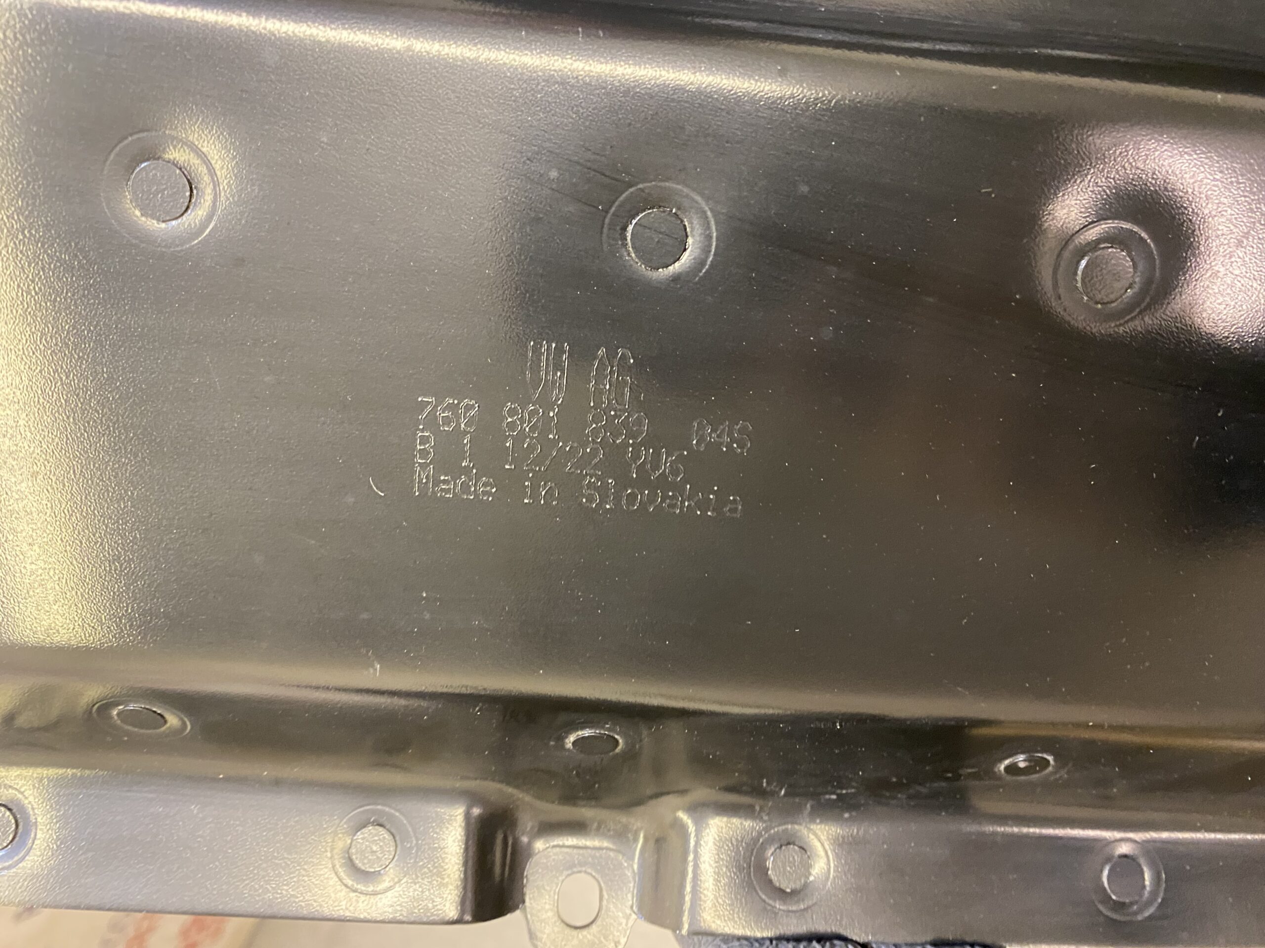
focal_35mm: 26
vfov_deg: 53.1
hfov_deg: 67.3
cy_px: 474
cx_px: 632
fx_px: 950
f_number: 1.8
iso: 400
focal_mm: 4.25
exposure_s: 1/50
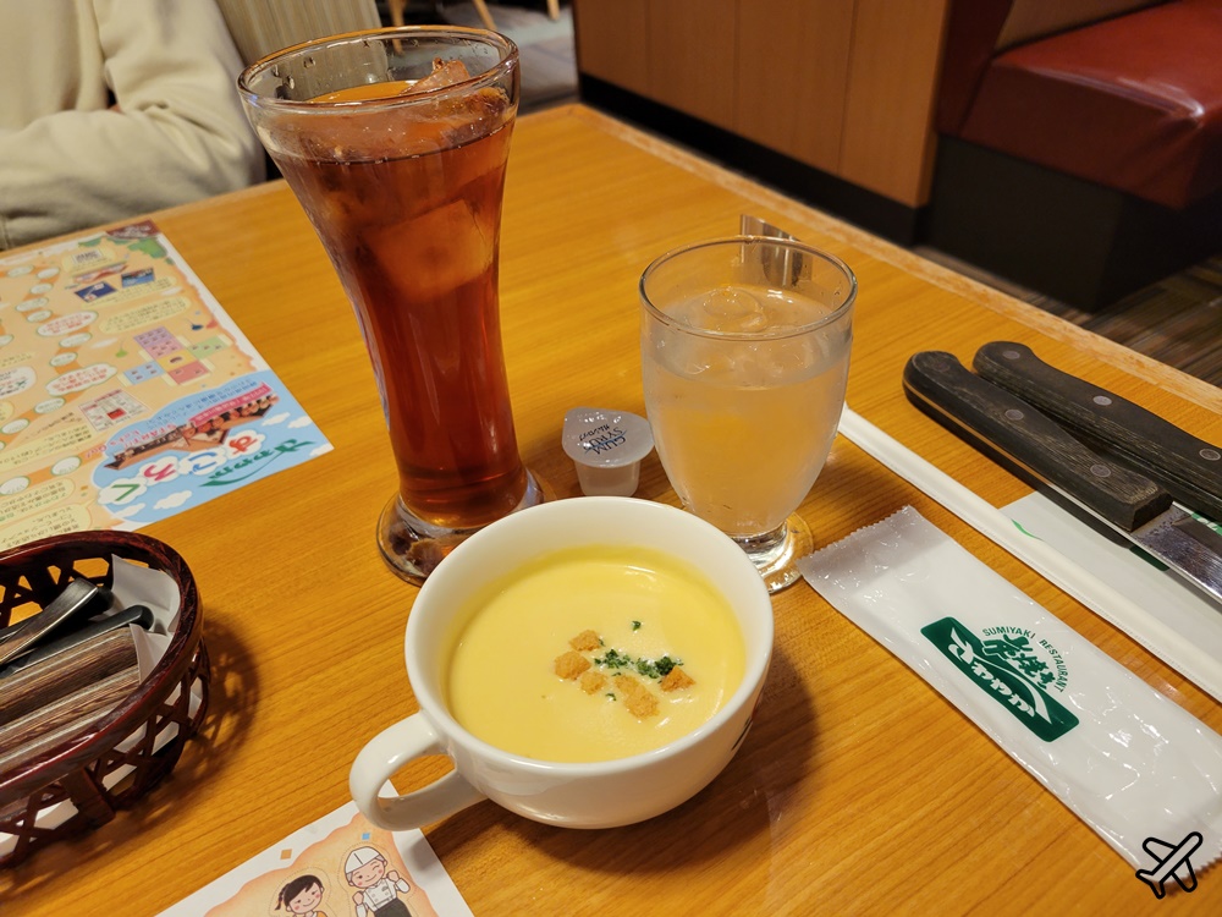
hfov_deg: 67.3
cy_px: 458
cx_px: 611
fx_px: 918
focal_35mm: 26
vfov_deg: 53.1
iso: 200
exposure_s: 1/100
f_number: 1.8
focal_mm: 5.4
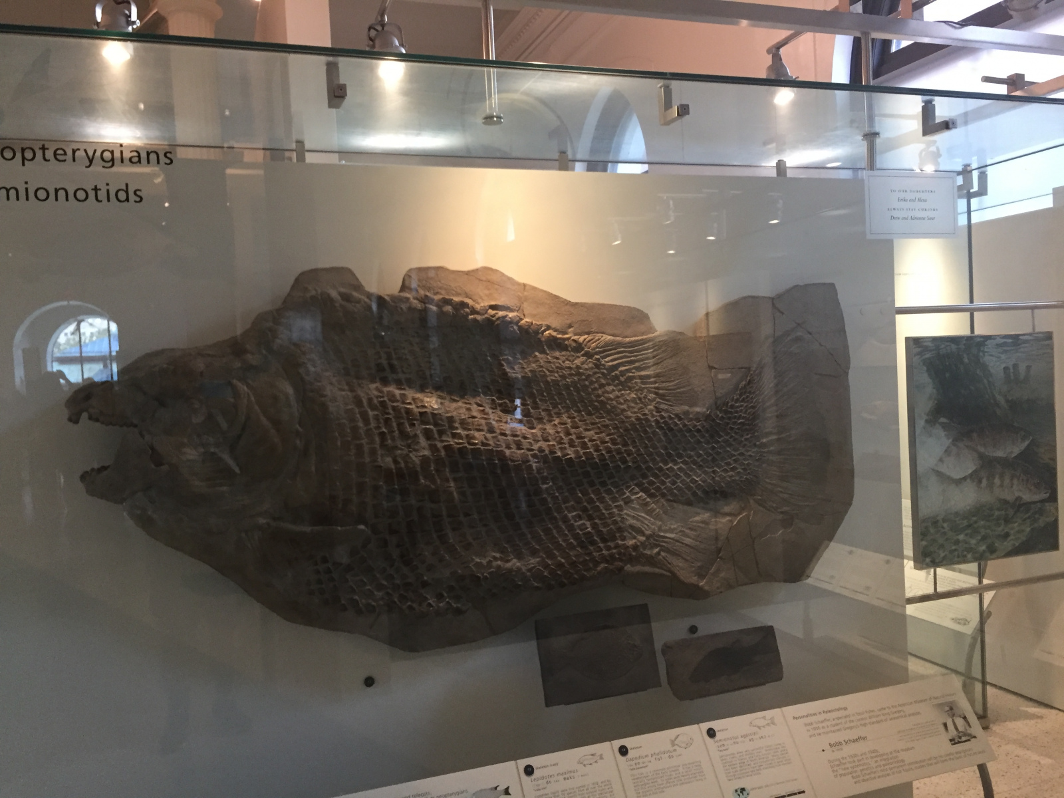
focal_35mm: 29
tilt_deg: -1.1
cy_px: 399
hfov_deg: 61.7
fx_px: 891
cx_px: 532
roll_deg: +1.9
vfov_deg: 48.2
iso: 160
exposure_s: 1/30
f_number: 2.2
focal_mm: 4.15
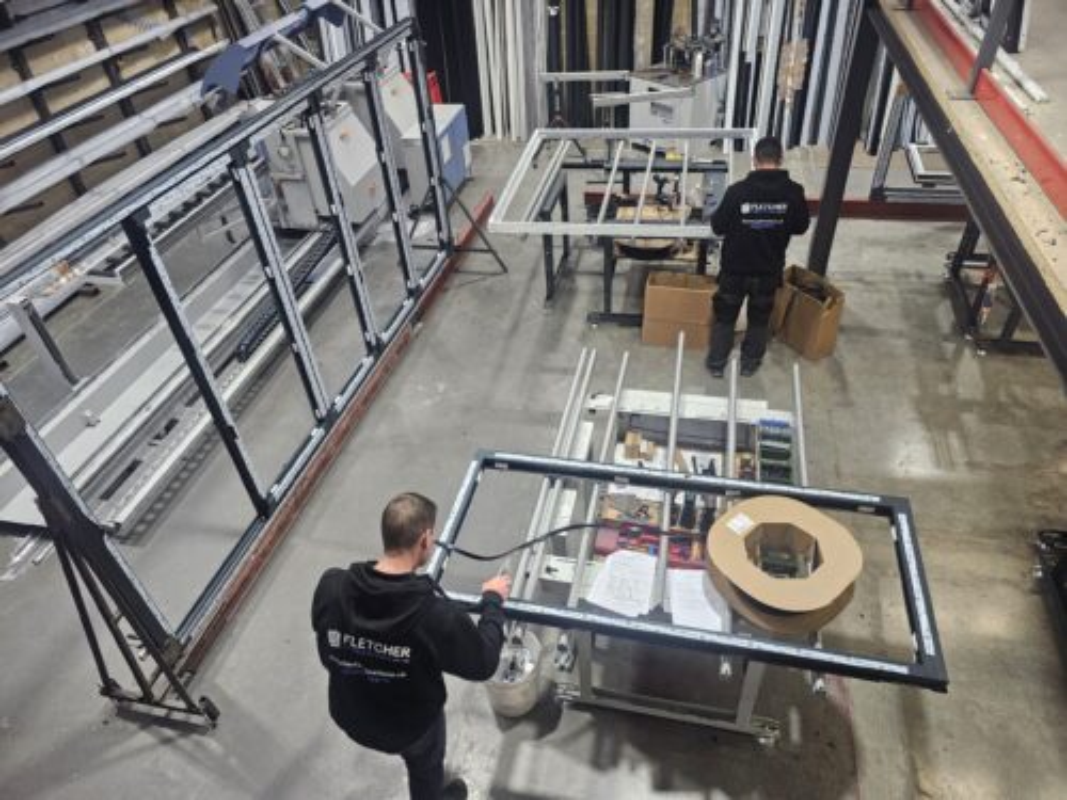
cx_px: 534
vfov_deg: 58.9
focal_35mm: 23
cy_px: 400
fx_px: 709
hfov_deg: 73.9
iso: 80
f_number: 1.7
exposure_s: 1/100
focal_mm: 6.3
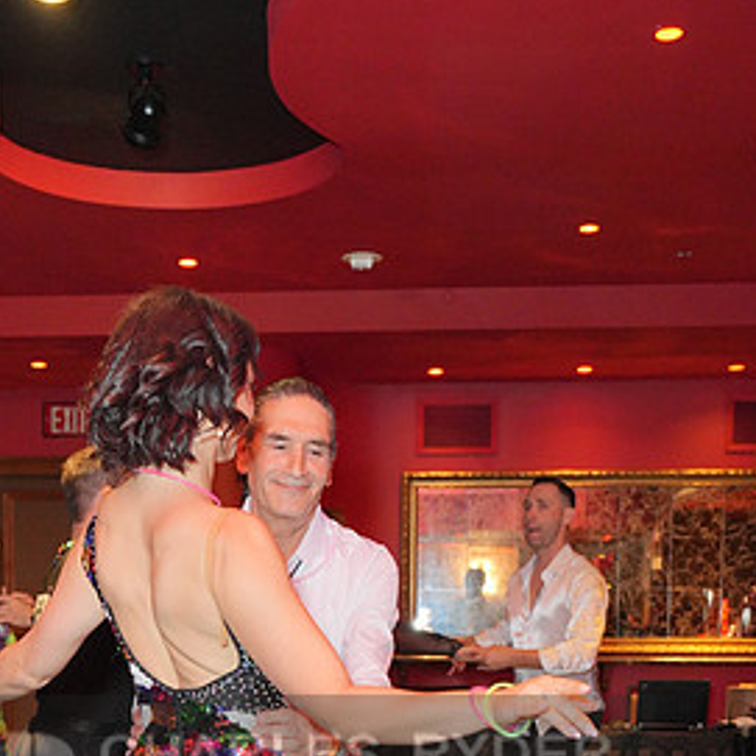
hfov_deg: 28.5
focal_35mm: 60
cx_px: 272
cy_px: 789
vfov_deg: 26.7
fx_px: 1483
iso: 4000
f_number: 4
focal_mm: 33
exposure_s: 1/200
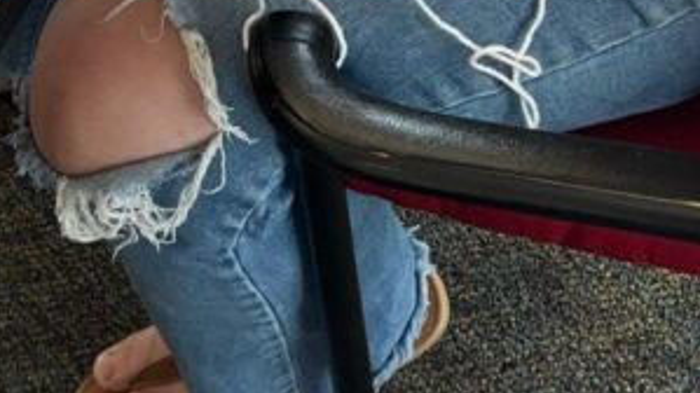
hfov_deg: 22.0
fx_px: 1800
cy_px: -559
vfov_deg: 10.6
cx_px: 440
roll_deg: +5.6
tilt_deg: -41.3
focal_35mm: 97
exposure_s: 1/121
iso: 100
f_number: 1.6
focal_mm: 5.1
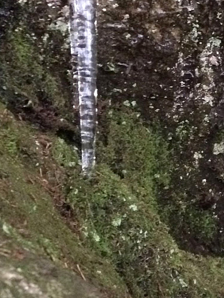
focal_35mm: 94
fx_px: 812
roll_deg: +1.1
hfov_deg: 15.0
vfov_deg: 20.9
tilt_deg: -1.0
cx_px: 298
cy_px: 129
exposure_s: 1/17
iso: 500
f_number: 2.2
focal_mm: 4.15
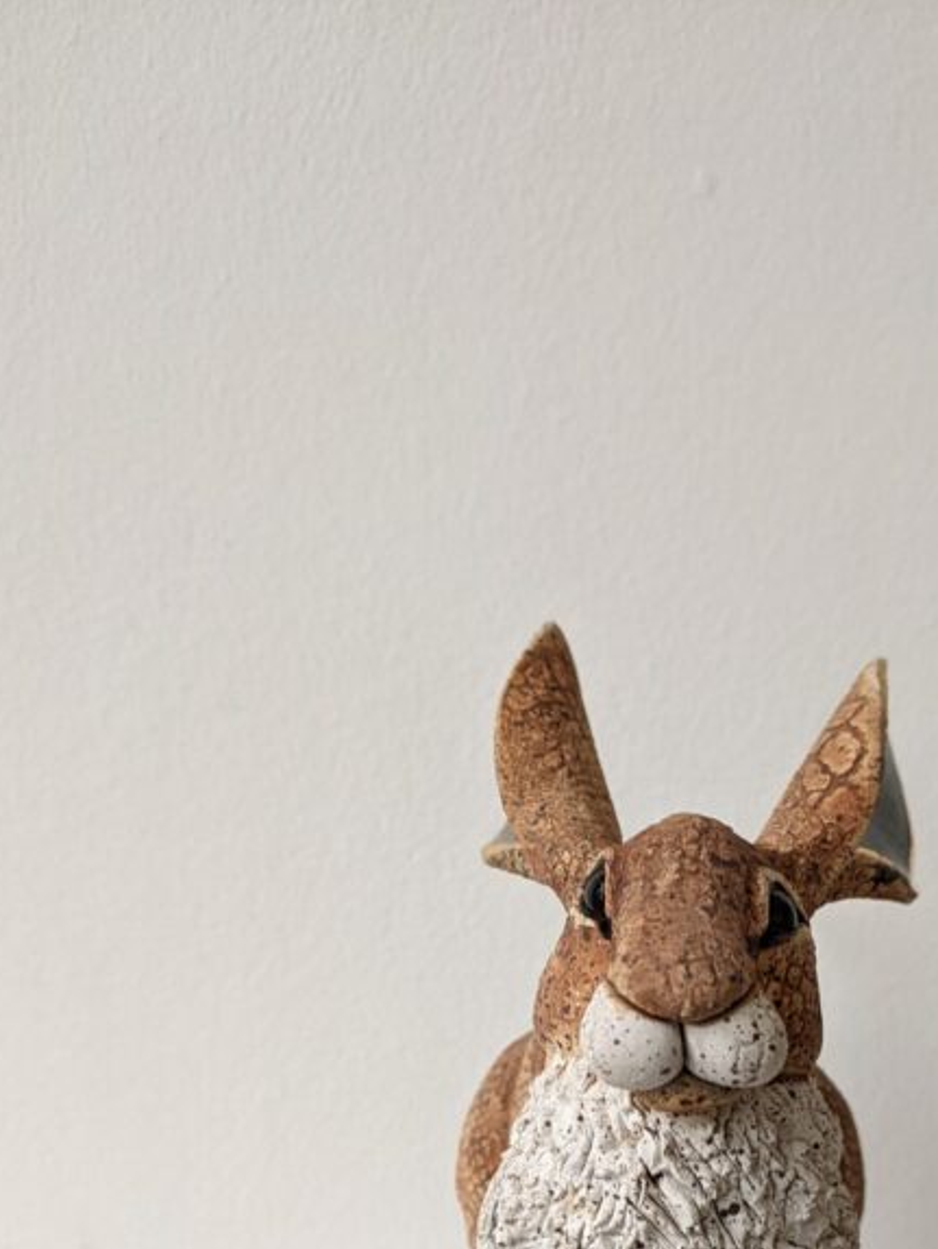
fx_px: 1697
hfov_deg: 30.4
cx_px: 696
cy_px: 1086
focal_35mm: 47
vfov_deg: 38.1
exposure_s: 1/49.9
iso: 122
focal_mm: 4.44
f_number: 1.8
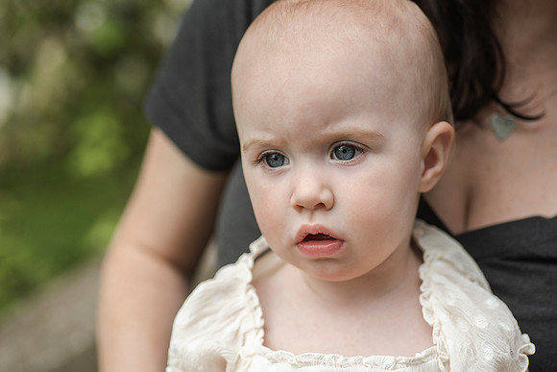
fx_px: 1393
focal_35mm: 90
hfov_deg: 22.6
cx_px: 278
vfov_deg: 15.2
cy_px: 186
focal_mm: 90
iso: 400
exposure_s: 1/4000
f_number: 4
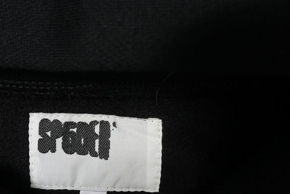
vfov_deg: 42.2
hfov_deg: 60.1
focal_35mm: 31
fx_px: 250
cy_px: 113
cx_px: 127
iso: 1600
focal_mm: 16
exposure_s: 1/100
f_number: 10
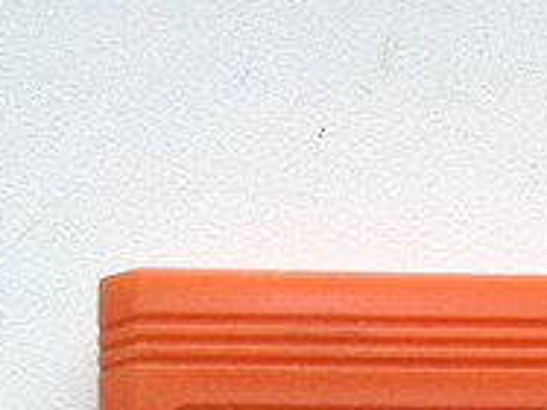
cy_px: 618
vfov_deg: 12.4
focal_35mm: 113
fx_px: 1784
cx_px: 705
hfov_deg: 16.5
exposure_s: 1/120
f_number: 2.4
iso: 50
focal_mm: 3.3
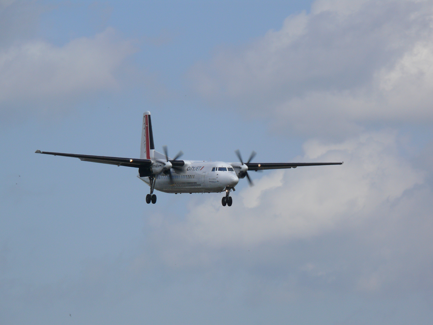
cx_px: 216
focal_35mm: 420
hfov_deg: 4.7
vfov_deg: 3.5
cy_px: 162
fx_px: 5254
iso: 100
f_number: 8
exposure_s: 1/640
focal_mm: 88.8
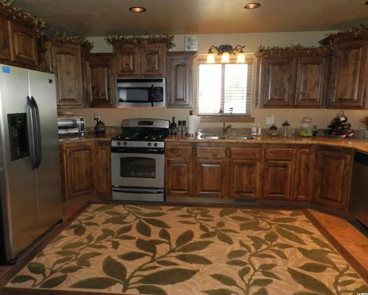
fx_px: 272
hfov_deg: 68.0
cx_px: 173
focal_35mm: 25
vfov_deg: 56.8
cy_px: 144
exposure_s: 1/30
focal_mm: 4
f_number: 3.4
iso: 200
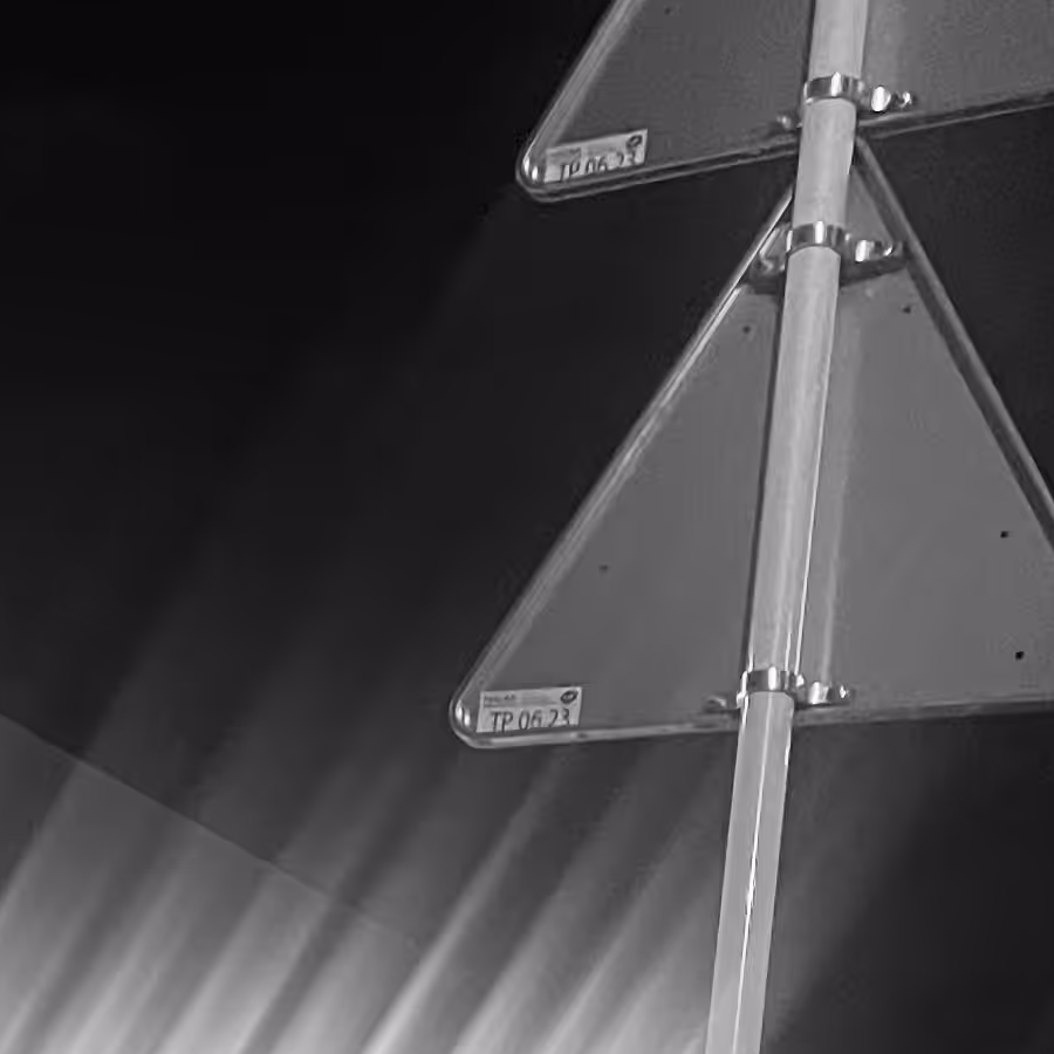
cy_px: 1683
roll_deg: -0.2
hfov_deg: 16.2
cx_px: -208
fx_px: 3548
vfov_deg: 15.3
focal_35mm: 103
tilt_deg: +4.7
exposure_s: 1/33
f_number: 1.6
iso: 500
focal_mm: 5.1
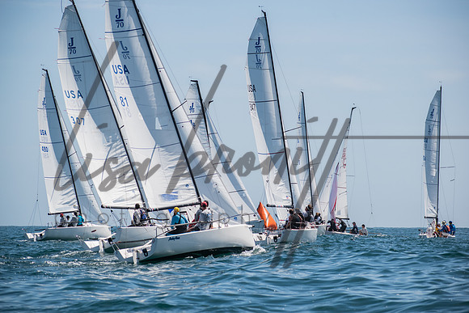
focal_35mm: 168
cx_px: 234
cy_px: 156
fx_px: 2189
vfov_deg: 8.2
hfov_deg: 12.2
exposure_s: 1/1250
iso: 200
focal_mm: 112
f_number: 6.3
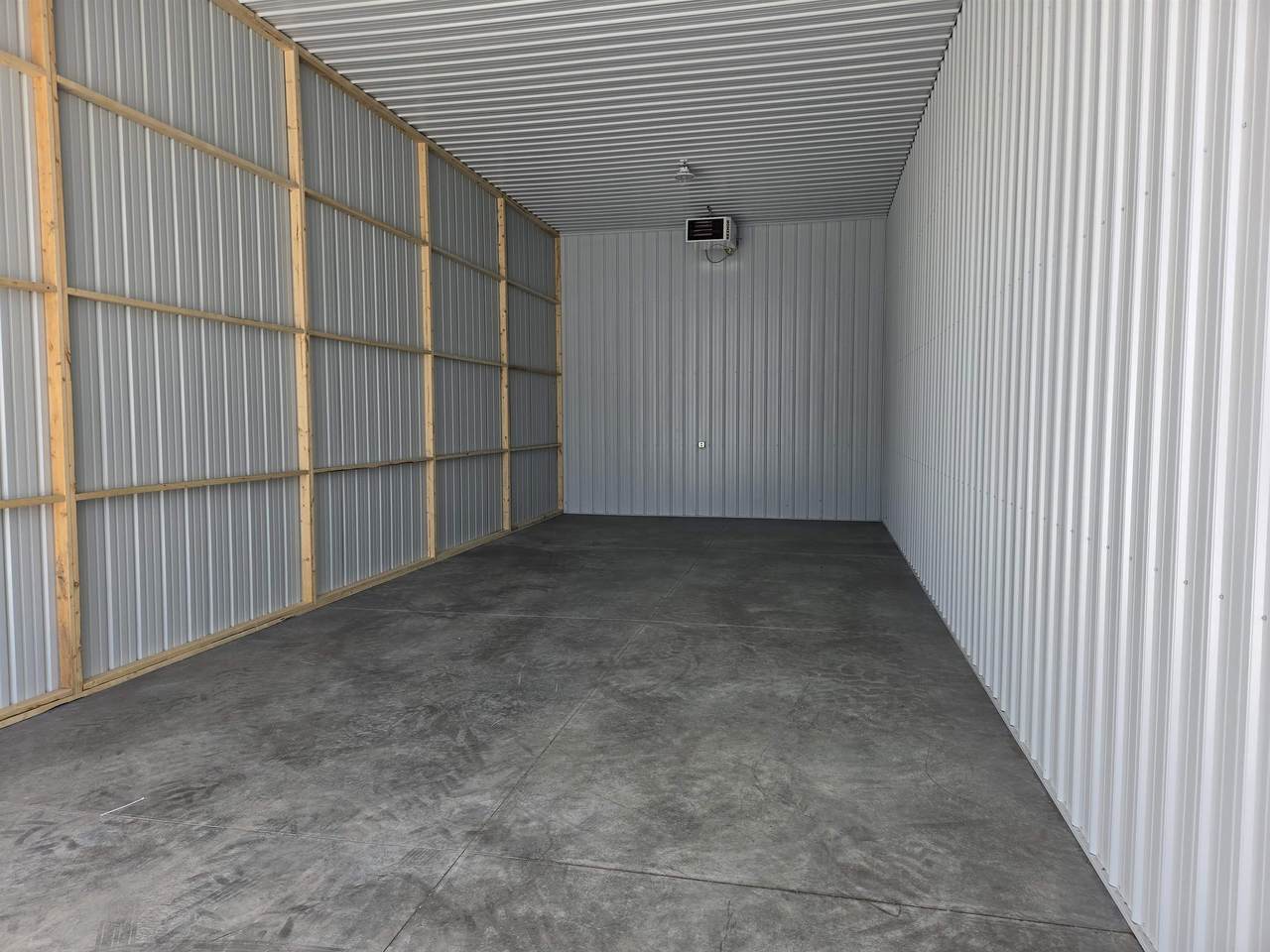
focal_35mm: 23
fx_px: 844
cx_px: 635
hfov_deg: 73.9
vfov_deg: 58.9
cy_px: 476
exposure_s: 1/617
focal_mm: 5.4
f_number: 1.8
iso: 80
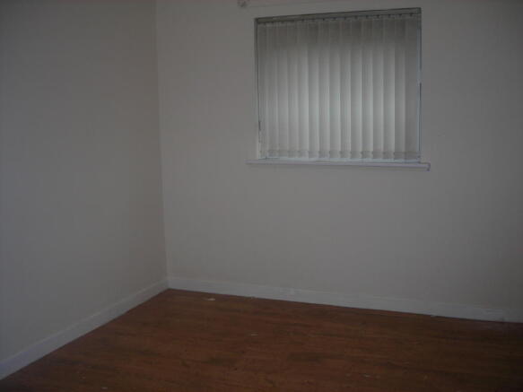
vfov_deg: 37.7
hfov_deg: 49.0
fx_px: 574
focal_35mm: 38
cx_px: 262
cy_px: 196
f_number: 3.2
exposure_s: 1/60.1
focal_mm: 6.3
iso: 57
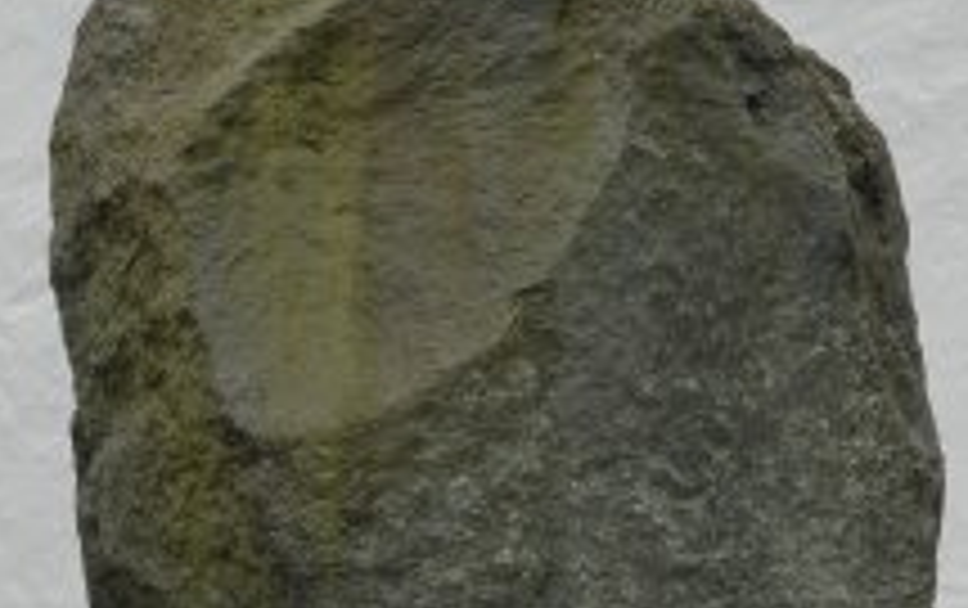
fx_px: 4943
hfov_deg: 11.2
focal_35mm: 187
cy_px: 878
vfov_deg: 6.9
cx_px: 376
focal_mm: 55
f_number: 6.3
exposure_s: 1/125
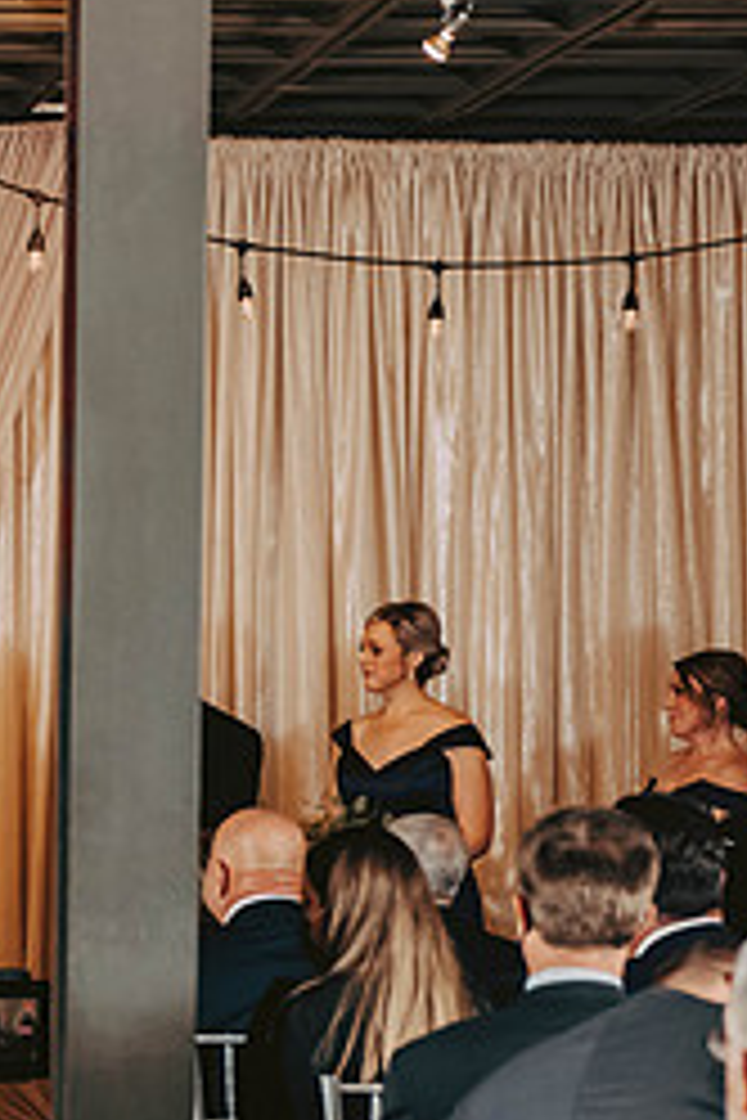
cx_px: -472
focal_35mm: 163
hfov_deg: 8.2
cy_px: 731
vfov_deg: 12.6
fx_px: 5073
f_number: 3.2
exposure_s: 1/250
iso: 2000
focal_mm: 70
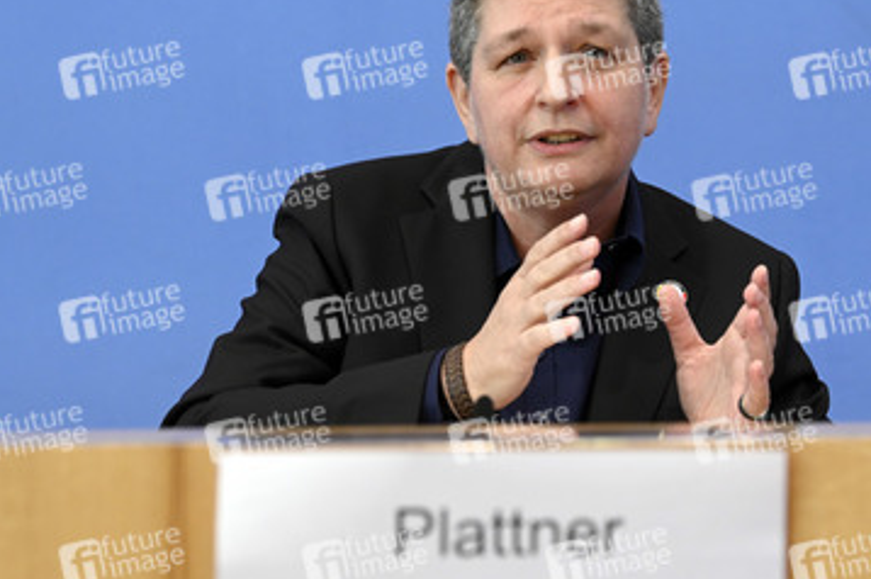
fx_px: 3046
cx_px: 544
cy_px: 253
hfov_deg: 16.3
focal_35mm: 126
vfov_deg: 10.9
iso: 3200
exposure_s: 1/800
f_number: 5.6
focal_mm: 100
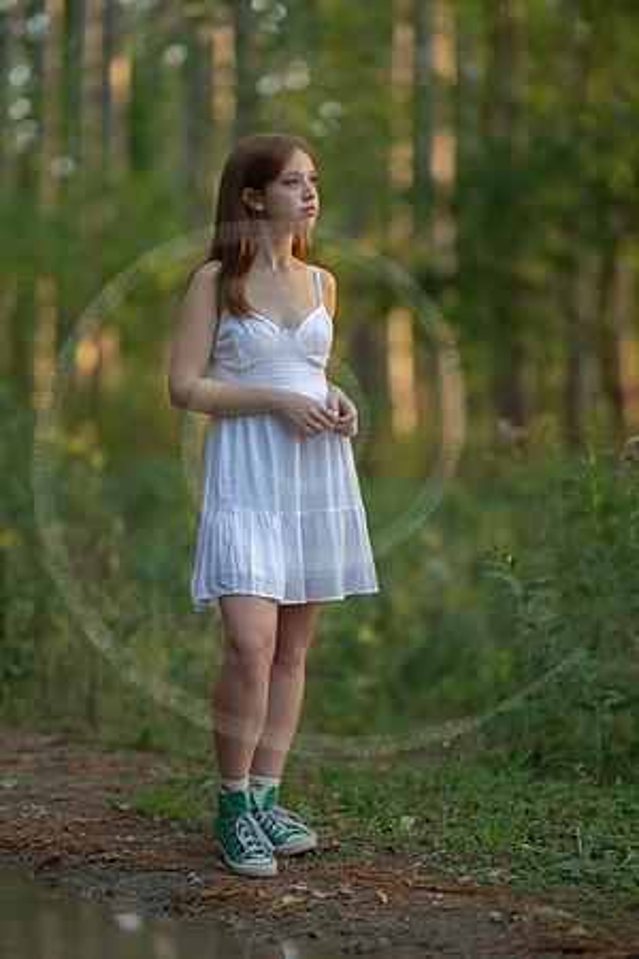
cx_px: 320
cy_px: 480
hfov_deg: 16.1
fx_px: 2263
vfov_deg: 23.9
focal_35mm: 85
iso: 160
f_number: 1.2
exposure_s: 1/400
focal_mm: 85
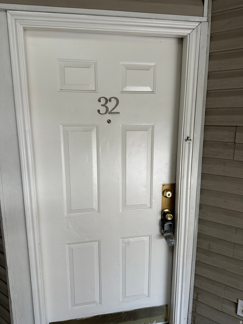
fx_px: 225
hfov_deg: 56.8
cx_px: 122
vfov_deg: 71.6
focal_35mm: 24
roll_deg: -0.6
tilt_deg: -10.3
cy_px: 162
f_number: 1.78
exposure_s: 1/205
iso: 64
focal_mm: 6.86
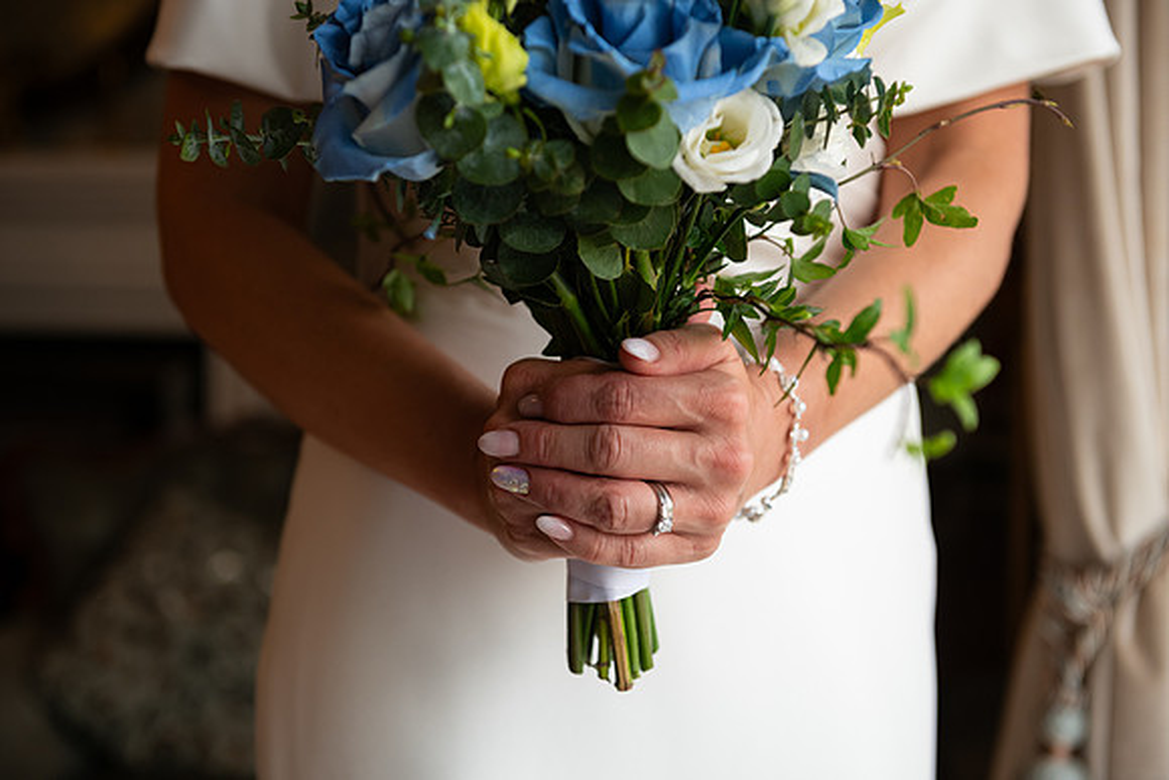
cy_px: 390
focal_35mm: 56
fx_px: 1819
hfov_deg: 35.6
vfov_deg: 24.2
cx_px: 584
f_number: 3.5
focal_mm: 56
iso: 400
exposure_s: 1/160
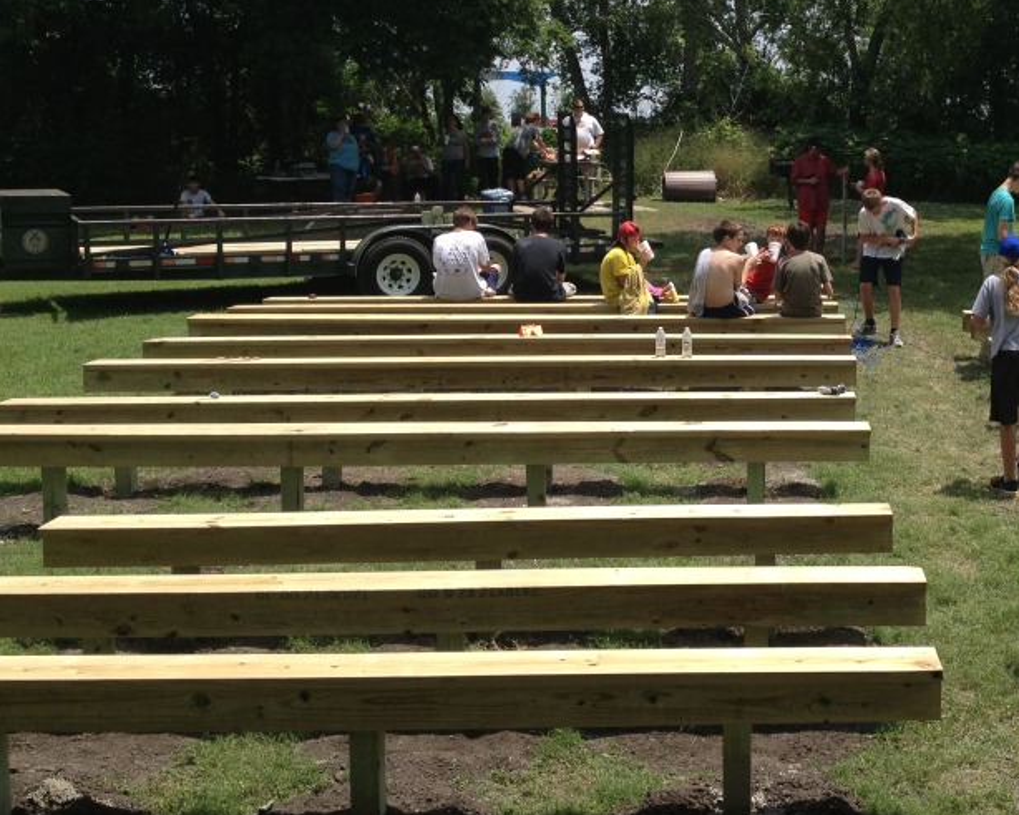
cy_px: 319
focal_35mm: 57
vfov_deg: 26.6
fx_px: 1719
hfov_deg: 32.1
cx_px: 822
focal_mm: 4.28
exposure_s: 1/1534
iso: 50
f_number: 2.4
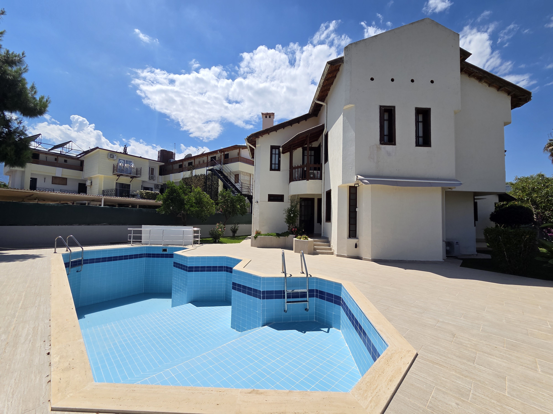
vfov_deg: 89.9
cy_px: 207
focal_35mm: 13
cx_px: 276
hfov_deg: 106.2
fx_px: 208
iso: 50
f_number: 2.2
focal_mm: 2.2
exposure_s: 1/3273
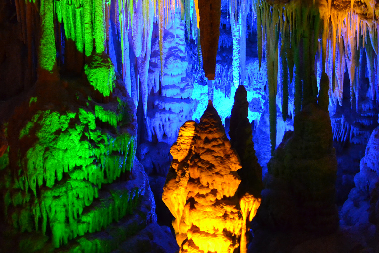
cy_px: 92
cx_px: 225
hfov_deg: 24.4
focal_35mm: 83
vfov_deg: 16.4
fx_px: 874
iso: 3200
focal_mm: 32
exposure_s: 1/8
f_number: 4
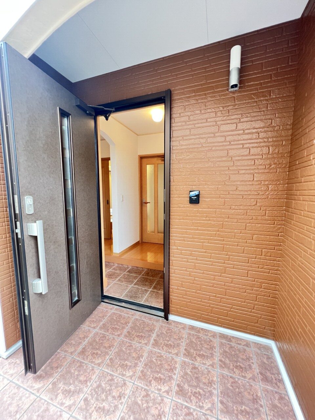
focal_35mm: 13
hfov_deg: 89.9
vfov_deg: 106.2
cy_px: 210
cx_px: 158
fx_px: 158
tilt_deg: -5.0
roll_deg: +1.4
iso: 250
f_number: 1.8
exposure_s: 1/60
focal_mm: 1.57
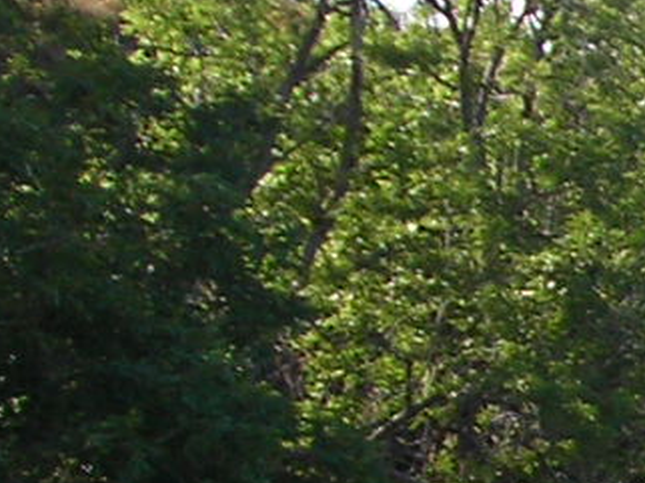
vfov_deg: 6.1
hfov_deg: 7.3
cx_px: 1933
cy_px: 717
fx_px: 4506
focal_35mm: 242
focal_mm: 6.3
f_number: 3.2
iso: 50
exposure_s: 1/174
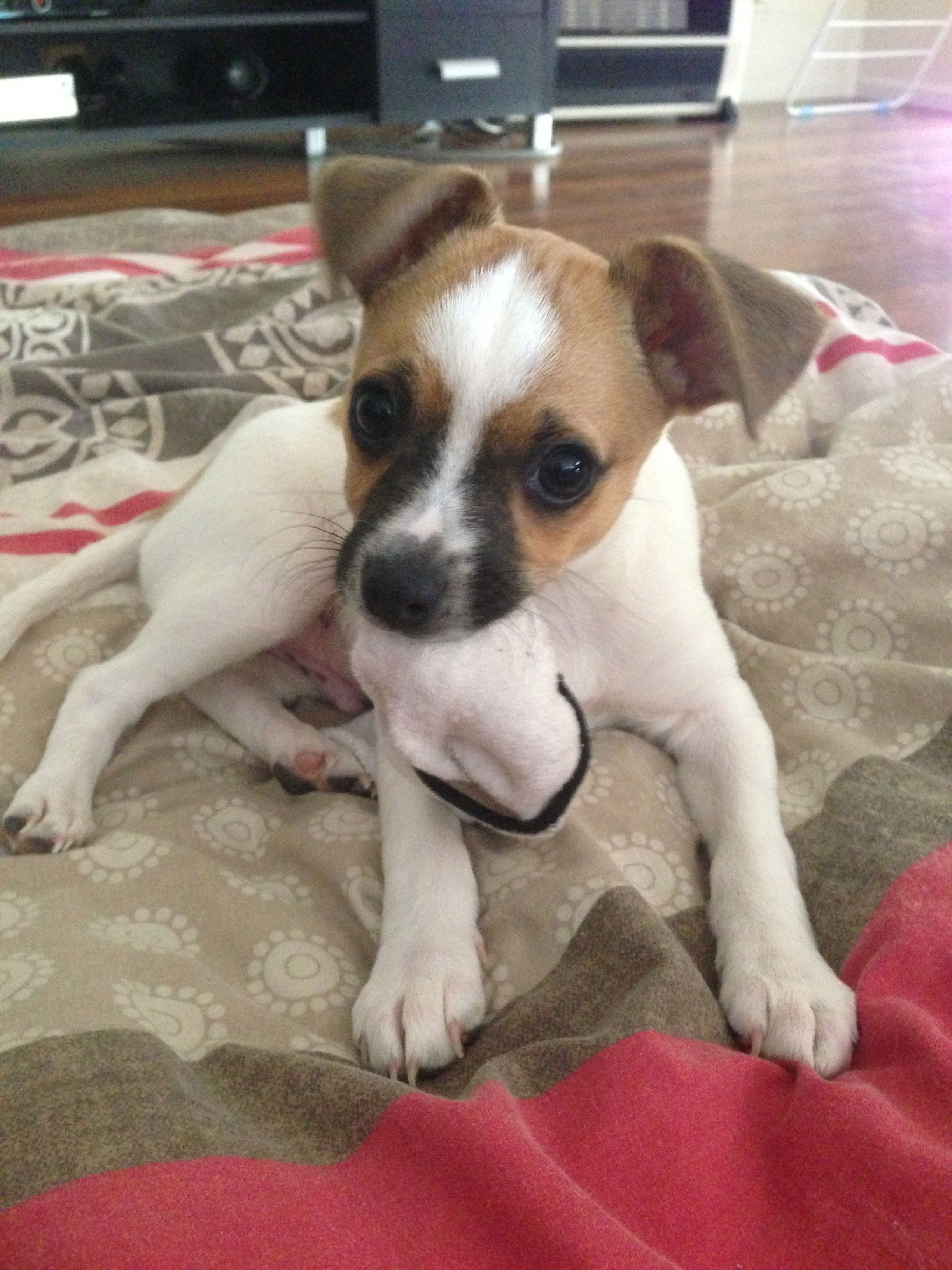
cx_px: 476
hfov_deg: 42.9
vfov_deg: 55.4
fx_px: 1210
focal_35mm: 33
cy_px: 635
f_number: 2.4
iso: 500
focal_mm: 4.13
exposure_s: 1/15
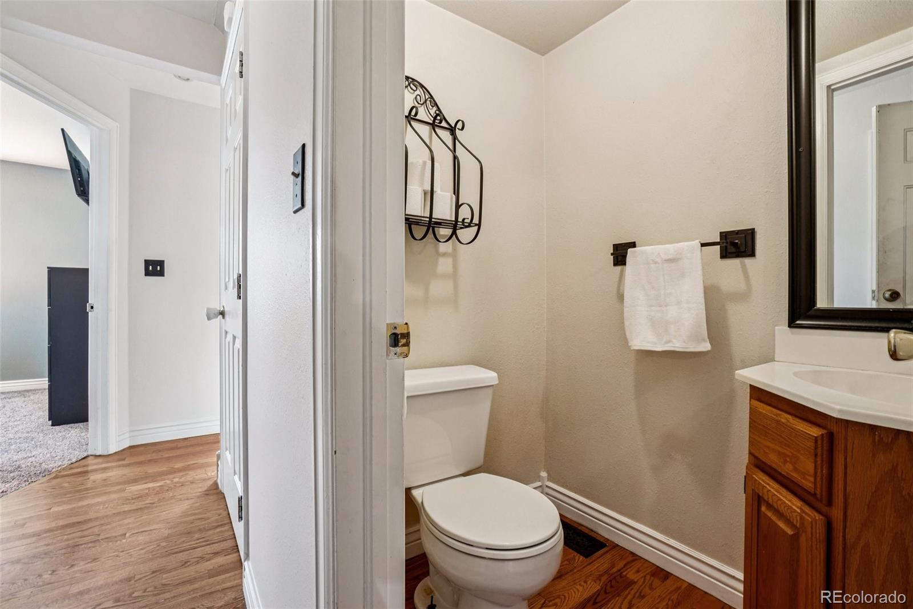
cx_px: 456
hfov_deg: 100.4
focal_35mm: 15
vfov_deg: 77.3
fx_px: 380
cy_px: 304
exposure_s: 1/10
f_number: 8
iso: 400
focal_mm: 10
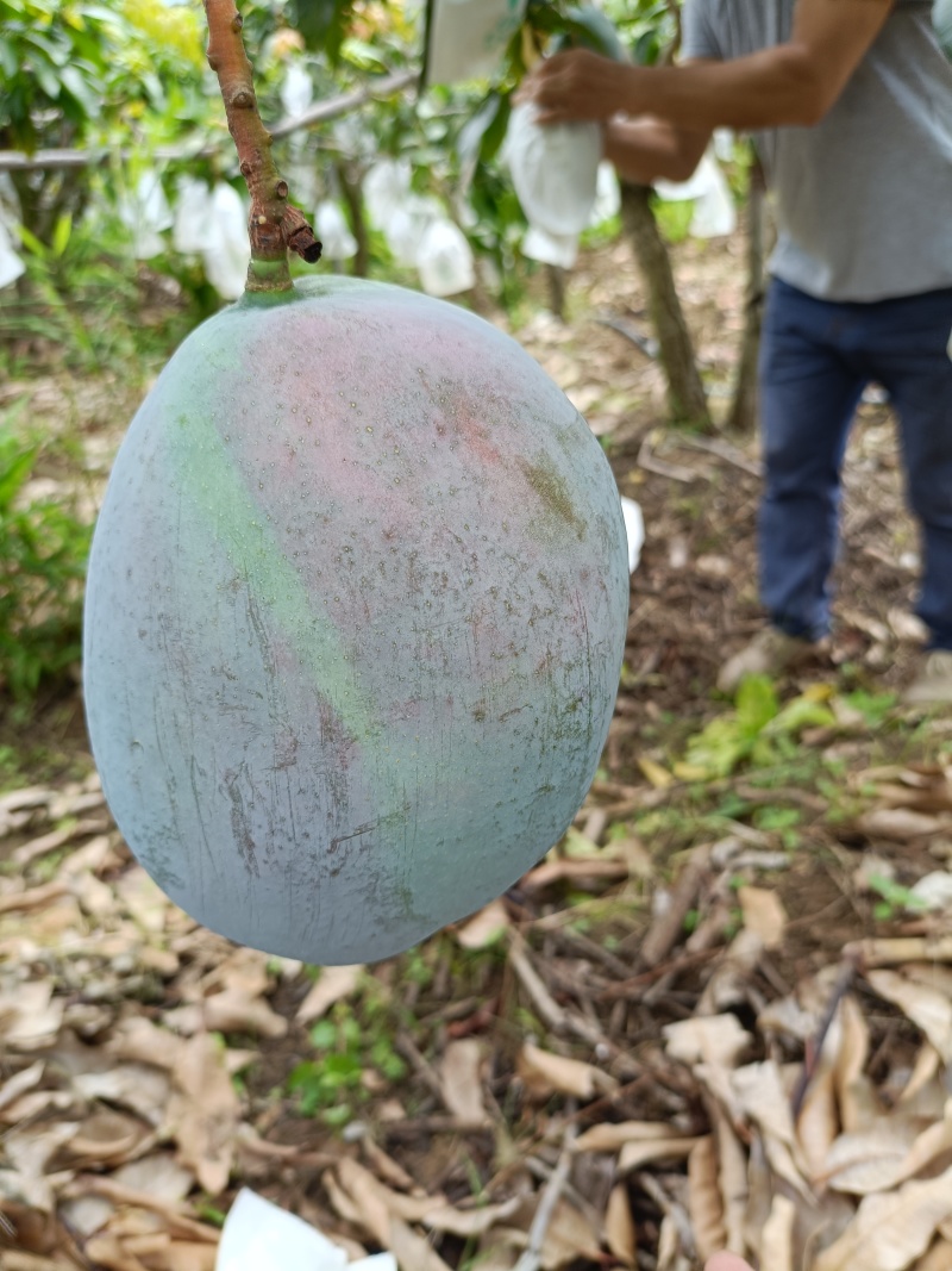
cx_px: 476
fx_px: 917
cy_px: 636
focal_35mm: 25
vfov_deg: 69.4
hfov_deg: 54.9
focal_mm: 4.7
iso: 100
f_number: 1.7
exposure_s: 1/129
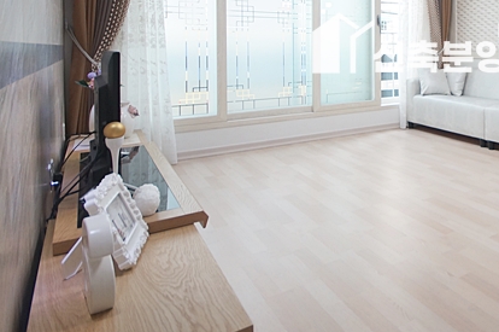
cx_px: 460
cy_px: 39
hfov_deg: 54.4
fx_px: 401
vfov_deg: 41.6
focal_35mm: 29
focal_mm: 10
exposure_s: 1/80
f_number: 4
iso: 400
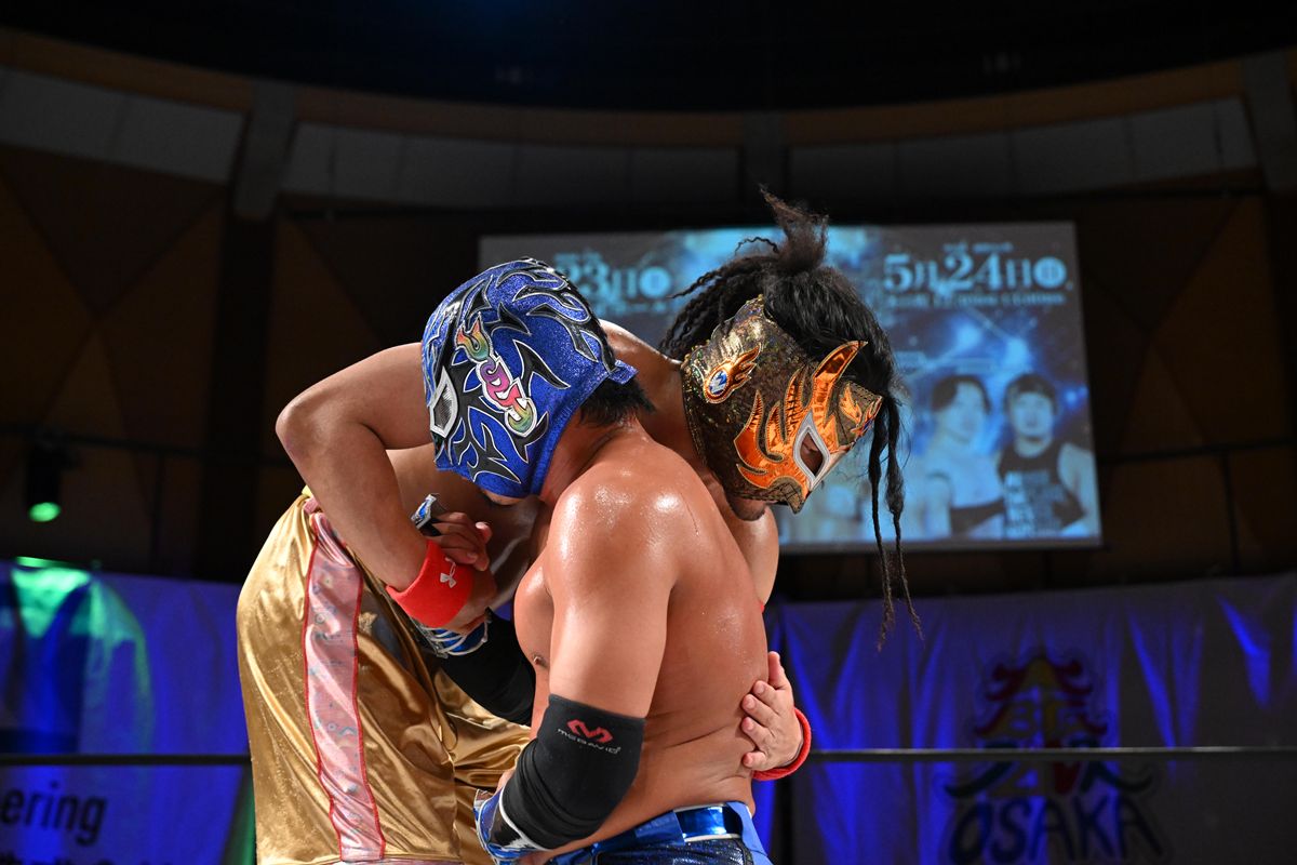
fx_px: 1873
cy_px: 432
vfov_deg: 26.0
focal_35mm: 52
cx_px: 648
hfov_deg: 38.2
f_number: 4
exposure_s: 1/1000
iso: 5000
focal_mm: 52
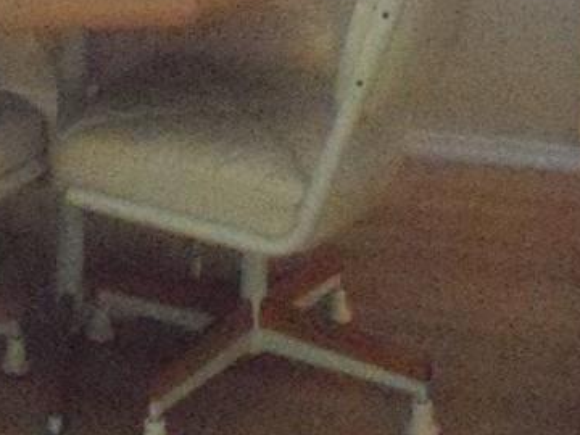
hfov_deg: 17.2
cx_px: -150
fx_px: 1810
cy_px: -180
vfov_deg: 13.1
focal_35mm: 108
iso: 1600
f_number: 3.5
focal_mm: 6.3
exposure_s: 1/40
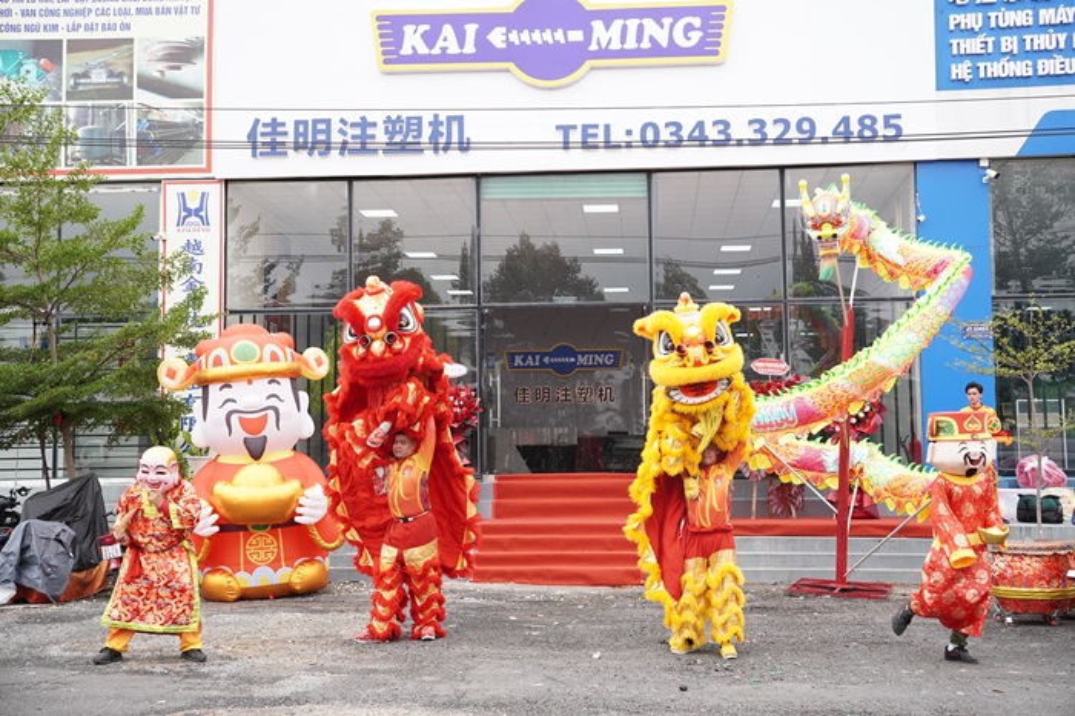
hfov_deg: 45.0
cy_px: 358
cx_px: 538
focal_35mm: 44
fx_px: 1298
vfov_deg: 30.8
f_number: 4
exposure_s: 1/400
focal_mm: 29
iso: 200
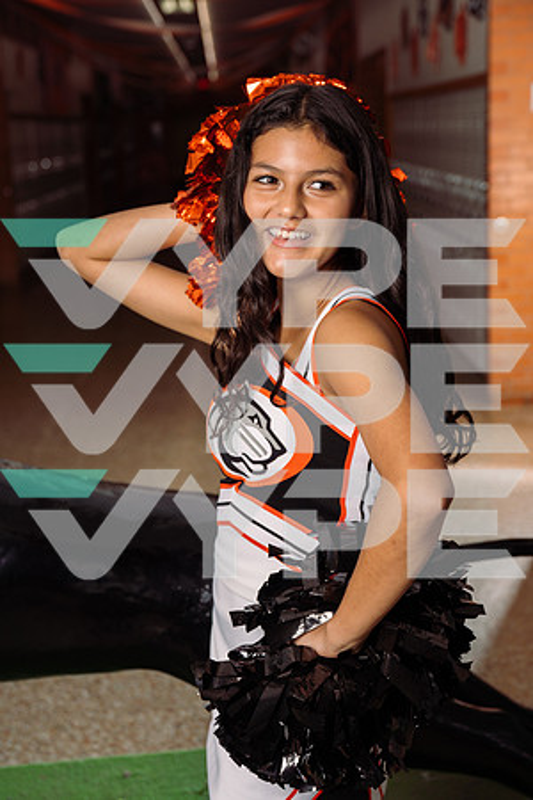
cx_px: 266
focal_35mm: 63
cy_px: 400
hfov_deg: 21.6
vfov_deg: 31.9
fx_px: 1399
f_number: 4.5
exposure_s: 1/250
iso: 125
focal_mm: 63
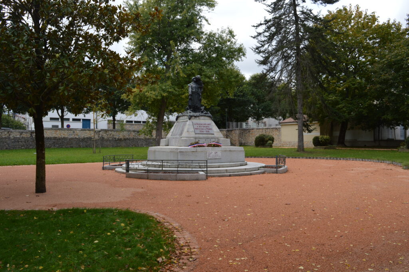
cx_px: 204
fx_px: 341
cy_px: 136
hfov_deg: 62.0
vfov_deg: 43.5
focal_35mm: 30
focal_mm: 20
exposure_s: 1/200
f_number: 7.1
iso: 100
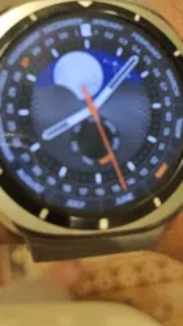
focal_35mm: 42
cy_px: 97
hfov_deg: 28.3
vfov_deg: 47.2
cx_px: 84
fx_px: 362
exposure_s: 1/40
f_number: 1.8
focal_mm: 5.56
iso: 1241
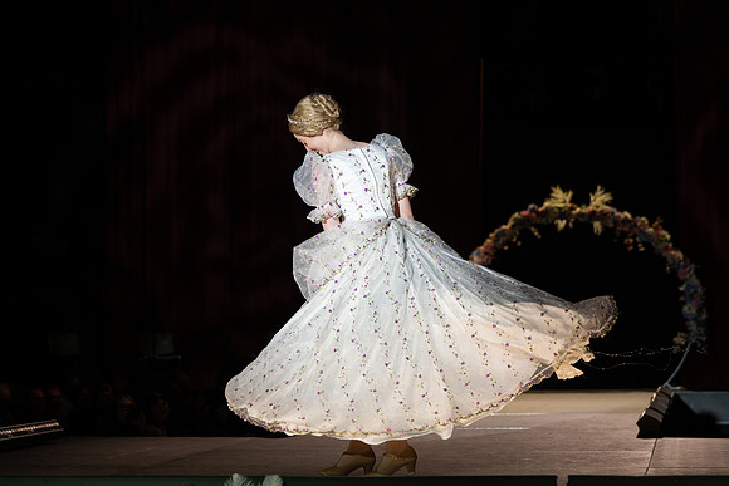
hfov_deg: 23.0
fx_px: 1793
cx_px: 381
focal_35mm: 89
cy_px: 245
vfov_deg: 15.5
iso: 800
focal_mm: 81
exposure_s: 1/640
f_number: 3.5
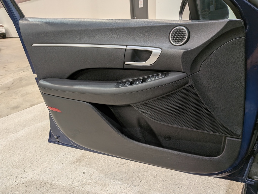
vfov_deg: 56.8
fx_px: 179
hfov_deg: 71.6
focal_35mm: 24
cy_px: 97
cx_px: 129
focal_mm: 4.53
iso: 28
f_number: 1.7
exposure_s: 1/196
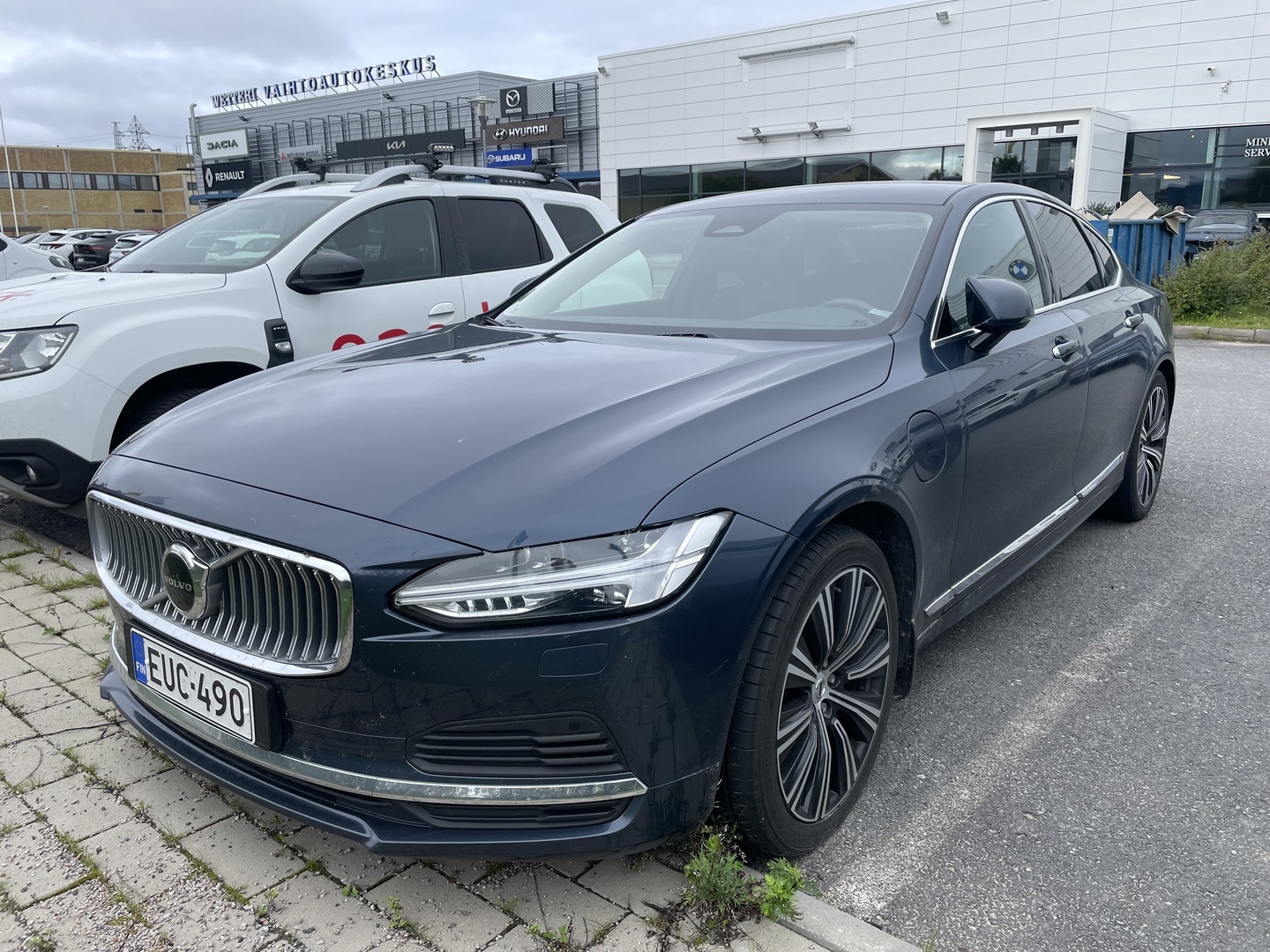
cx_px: 635
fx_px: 954
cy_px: 476
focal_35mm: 26
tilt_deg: -13.8
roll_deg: +1.0
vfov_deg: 53.1
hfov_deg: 67.3
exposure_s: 1/849
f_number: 1.6
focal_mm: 4.2
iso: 32
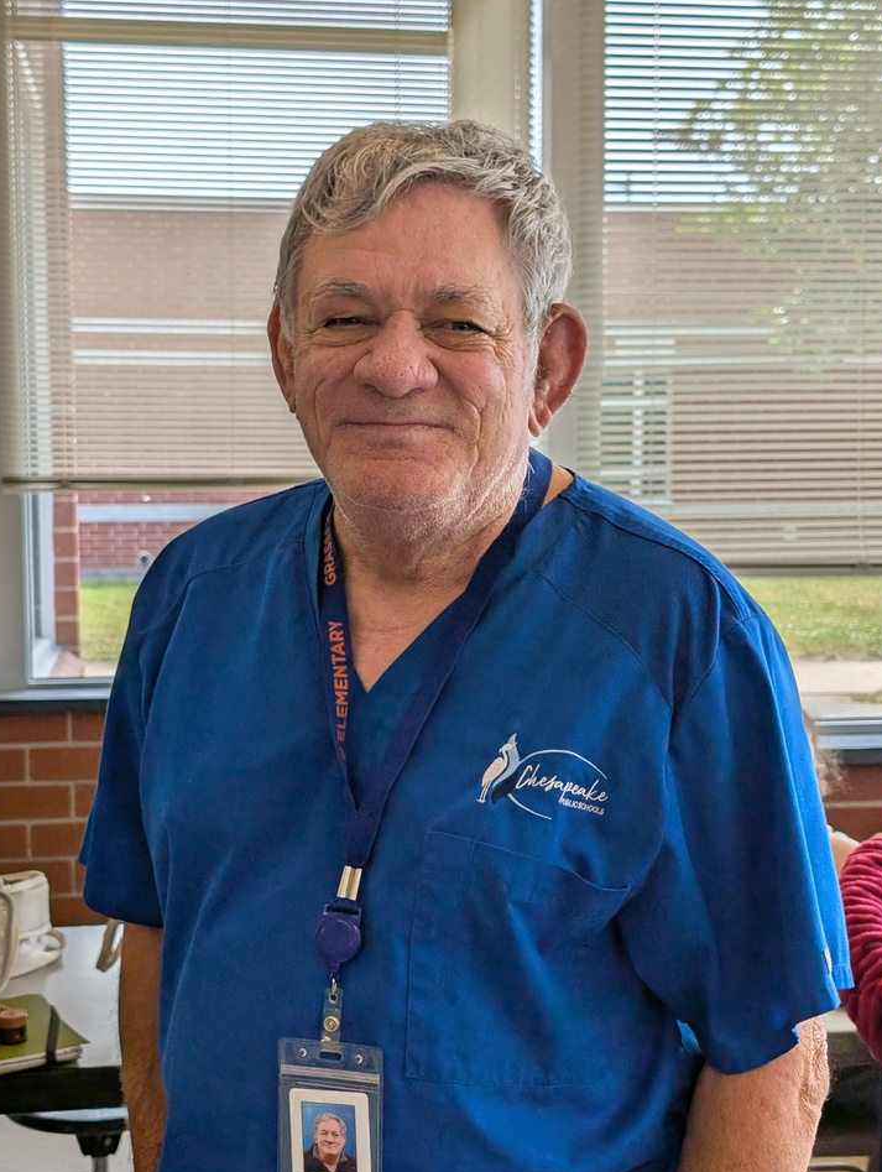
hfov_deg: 27.6
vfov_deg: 36.1
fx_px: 1796
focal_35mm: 53
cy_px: 624
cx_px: 466
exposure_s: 1/294
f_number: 1.68
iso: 21
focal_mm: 6.9
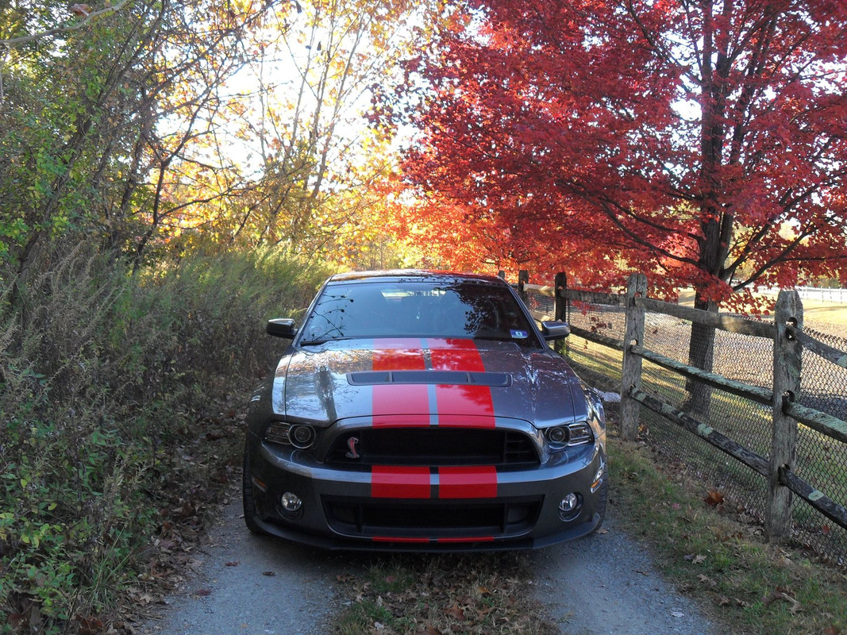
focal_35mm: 35
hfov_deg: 52.6
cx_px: 424
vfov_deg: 40.7
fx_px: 856
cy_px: 318
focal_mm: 6.2
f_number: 2.8
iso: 100
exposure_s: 1/125
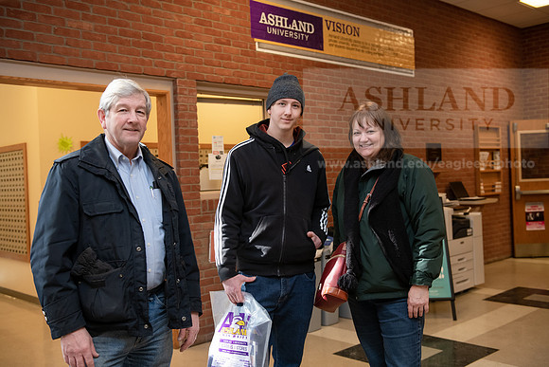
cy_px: 184
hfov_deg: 50.7
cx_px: 274
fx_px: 580
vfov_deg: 35.1
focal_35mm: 38
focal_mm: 38
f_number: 3.5
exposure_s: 1/200
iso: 1250
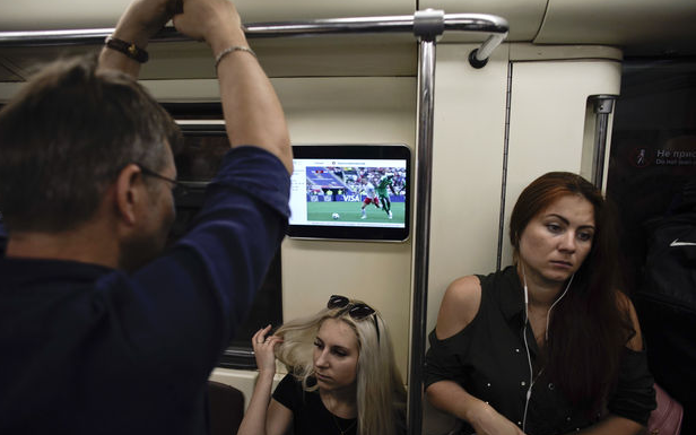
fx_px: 474
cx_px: 341
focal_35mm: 25
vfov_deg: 49.3
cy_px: 223
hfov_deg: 72.5
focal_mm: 24
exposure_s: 1/1000
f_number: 2.2
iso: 800
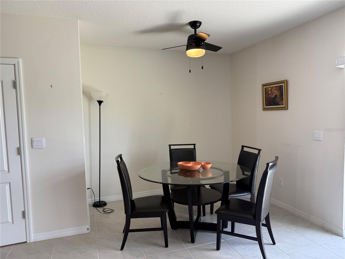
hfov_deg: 71.6
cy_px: 130
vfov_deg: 56.8
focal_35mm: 24
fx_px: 239
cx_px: 172
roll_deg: +1.0
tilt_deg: -3.8
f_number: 1.78
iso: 100
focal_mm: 6.76
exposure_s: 1/120
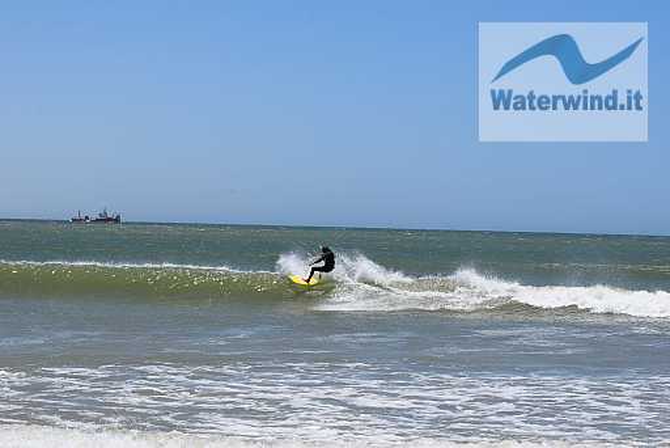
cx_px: 335
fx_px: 1955
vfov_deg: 13.1
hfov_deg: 19.4
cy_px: 224
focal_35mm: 105
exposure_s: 1/500
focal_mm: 70
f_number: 11
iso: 200
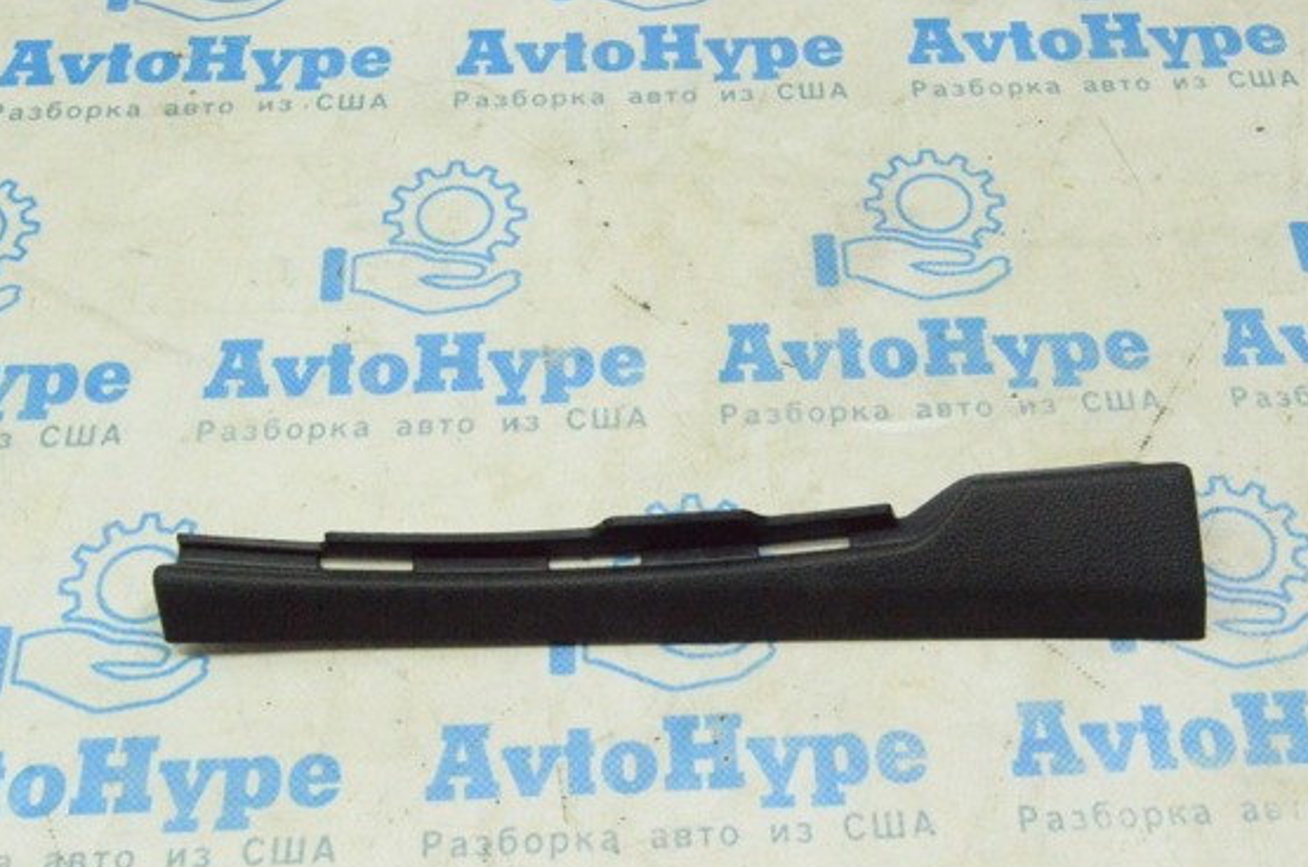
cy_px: 461
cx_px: 712
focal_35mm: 45
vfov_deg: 29.8
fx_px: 1632
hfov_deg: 43.6
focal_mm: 26
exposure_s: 1/60
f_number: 20
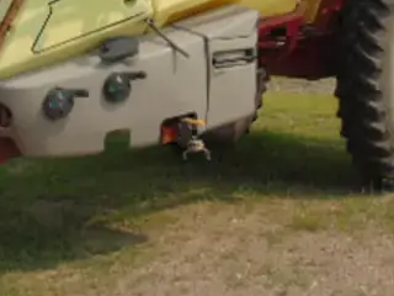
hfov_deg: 25.4
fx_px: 854
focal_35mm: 75
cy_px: -58
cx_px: 59
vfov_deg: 18.6
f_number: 7.7
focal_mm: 4.5
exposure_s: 1/400
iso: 80
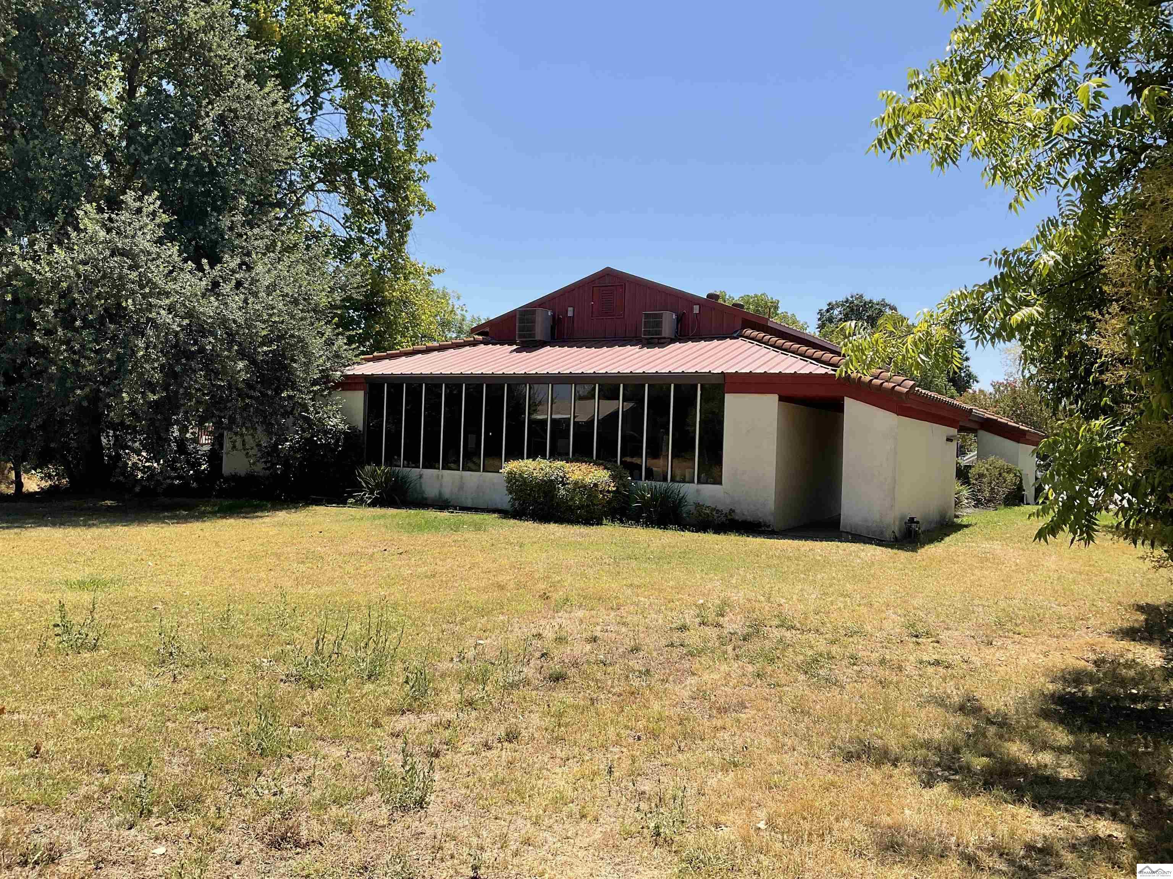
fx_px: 983
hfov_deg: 61.7
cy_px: 440
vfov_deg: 48.2
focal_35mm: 29
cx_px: 586
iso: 16
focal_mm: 3
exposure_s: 1/1577
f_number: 1.8
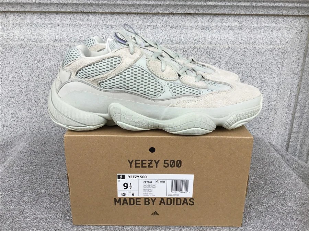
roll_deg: -0.4
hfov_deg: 58.4
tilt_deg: -20.6
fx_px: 277
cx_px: 154
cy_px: 116
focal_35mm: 31
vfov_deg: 45.4
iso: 25
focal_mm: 3.3
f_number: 2.4
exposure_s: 1/294
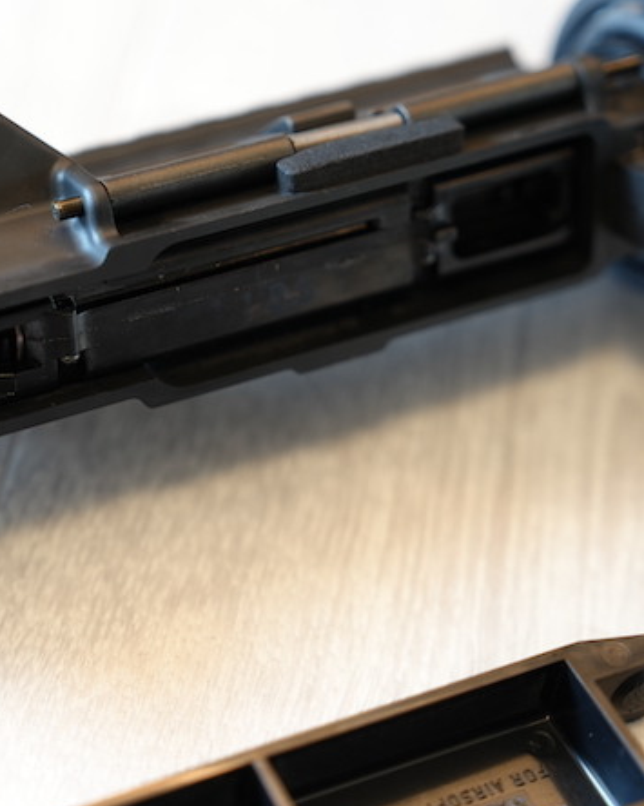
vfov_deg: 20.4
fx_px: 2240
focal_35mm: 94
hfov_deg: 16.2
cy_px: 341
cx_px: 89
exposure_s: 1/5
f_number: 2.8
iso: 200
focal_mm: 57
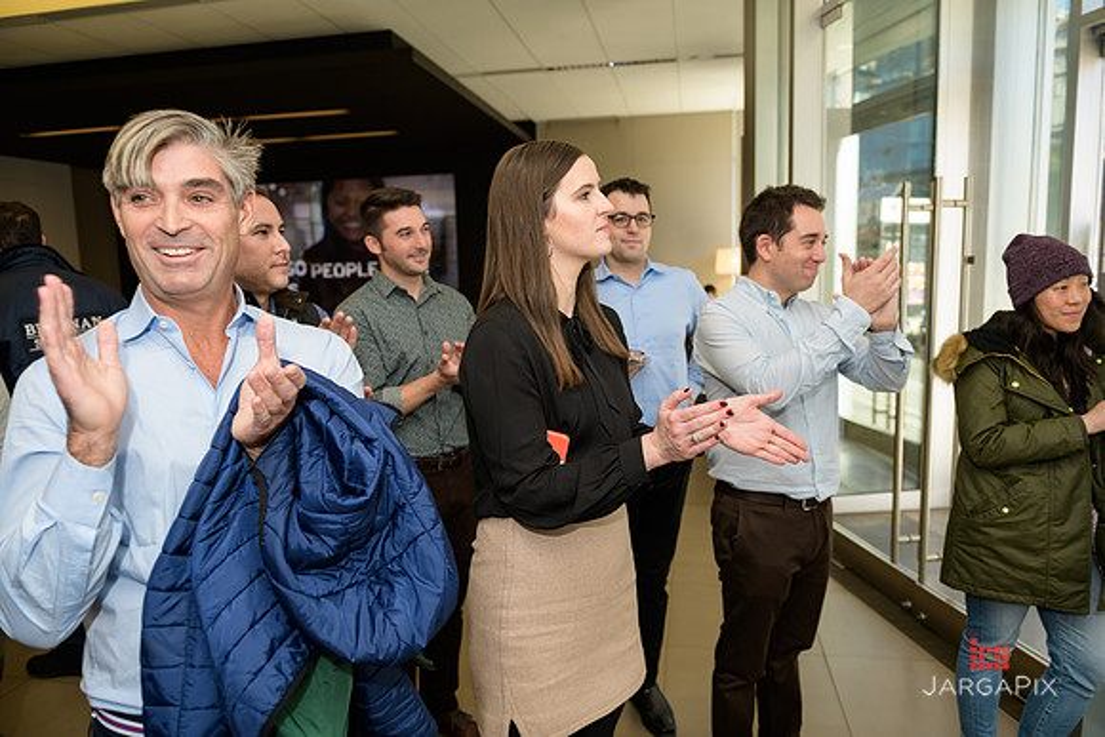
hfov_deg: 73.7
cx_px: 552
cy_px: 368
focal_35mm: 24
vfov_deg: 53.2
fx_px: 737
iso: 200
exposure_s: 1/125
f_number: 3.2
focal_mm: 24
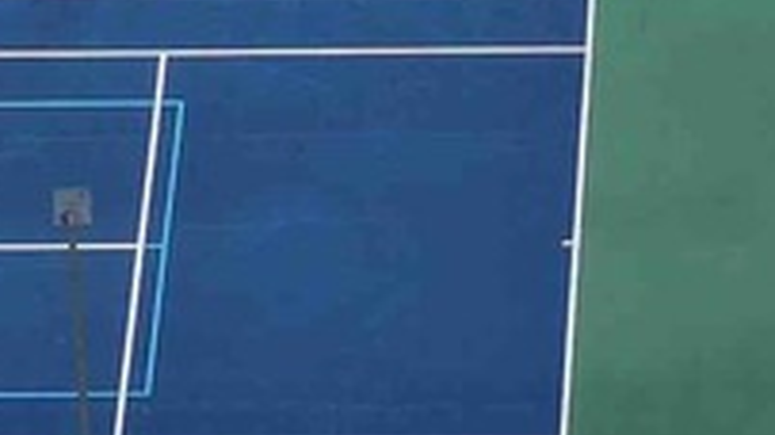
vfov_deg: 2.2
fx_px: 11113
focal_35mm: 541
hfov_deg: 4.0
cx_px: 1073
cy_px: -862
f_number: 2.8
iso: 100
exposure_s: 1/500
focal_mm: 19.35
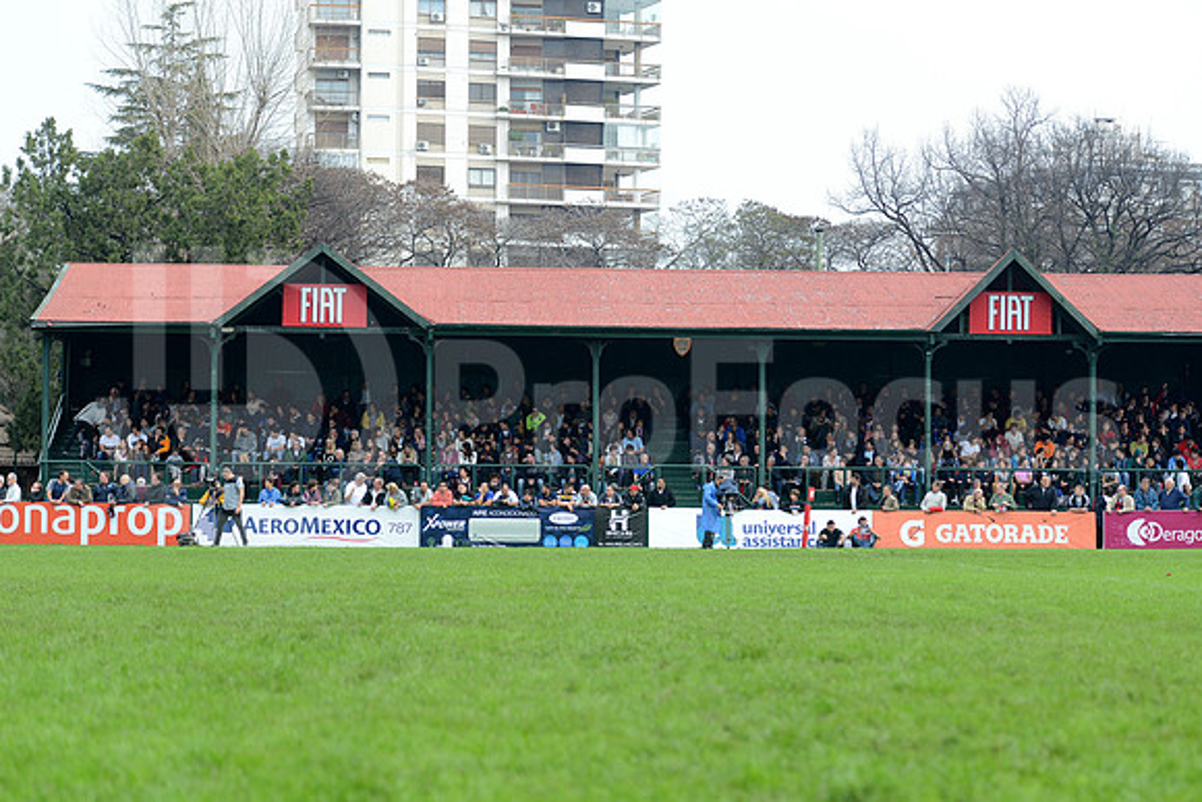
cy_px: 401
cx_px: 601
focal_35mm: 100
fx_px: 3340
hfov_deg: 20.4
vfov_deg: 13.7
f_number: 4
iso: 500
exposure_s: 1/640
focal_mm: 100
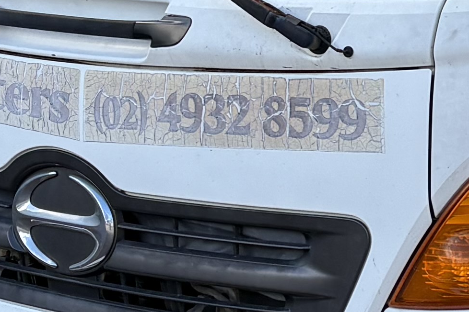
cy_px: 35
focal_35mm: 158
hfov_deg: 12.5
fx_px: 2058
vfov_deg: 8.7
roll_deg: +0.1
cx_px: 634
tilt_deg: -3.6
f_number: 1.6
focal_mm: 5.96
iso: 50
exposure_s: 1/1048
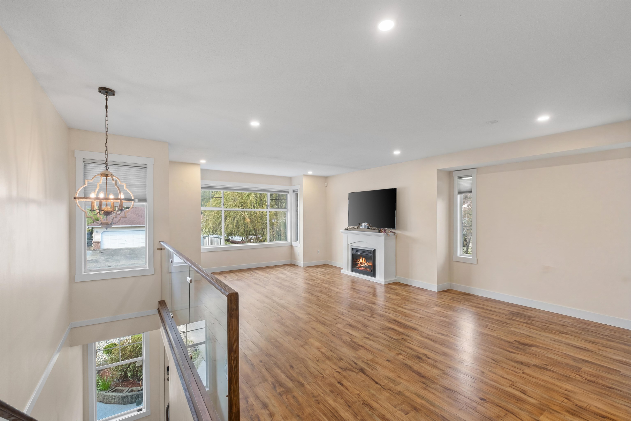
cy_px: 210
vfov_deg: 77.3
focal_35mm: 15
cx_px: 316
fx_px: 263
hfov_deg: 100.4
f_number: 7.1
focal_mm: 10
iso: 400
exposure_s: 1/2.5
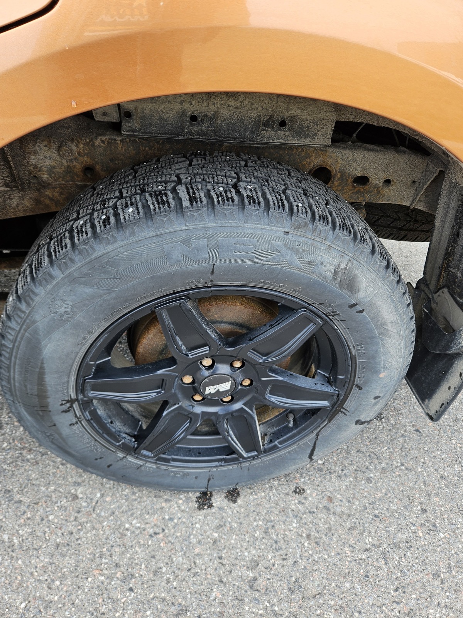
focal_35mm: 23
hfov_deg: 58.9
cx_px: 232
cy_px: 309
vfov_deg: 73.9
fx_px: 410
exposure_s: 1/180
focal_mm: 5.4
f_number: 1.8
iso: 32
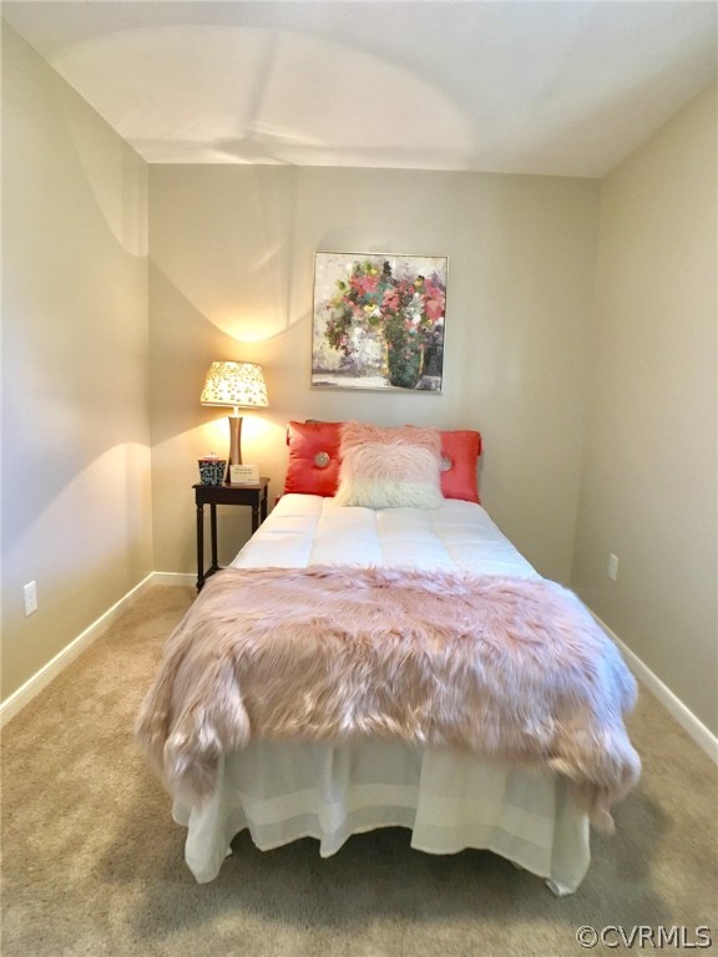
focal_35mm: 29
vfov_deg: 61.7
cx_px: 359
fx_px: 802
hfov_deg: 48.2
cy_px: 478
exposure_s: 1/30
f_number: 2.2
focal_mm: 4.15
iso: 100
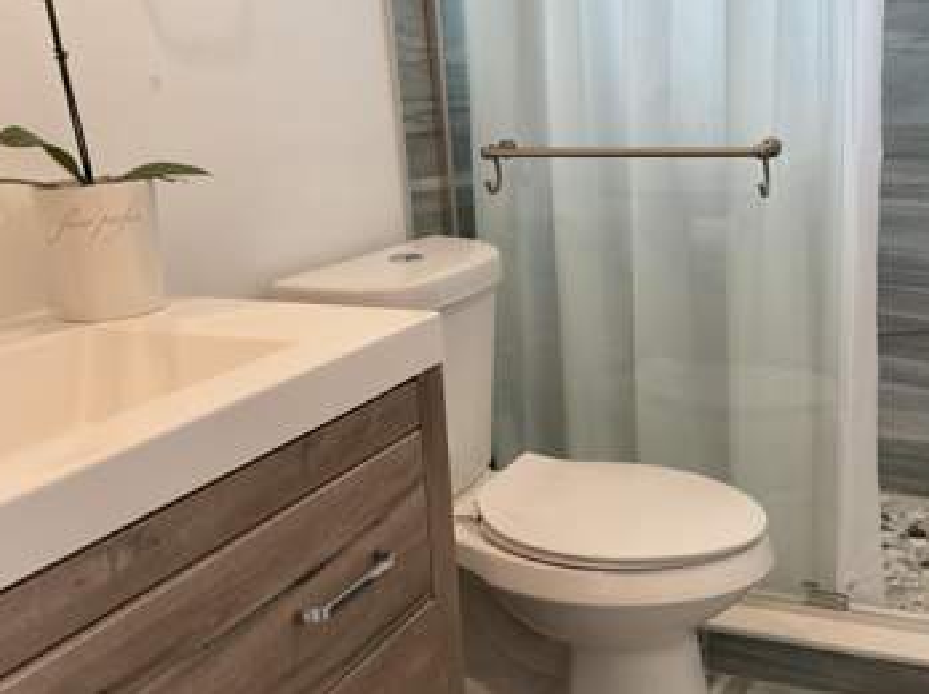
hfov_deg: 46.1
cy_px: 346
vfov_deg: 35.9
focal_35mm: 40
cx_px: 619
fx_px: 1072
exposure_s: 1/120
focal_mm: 3
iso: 64
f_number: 1.8
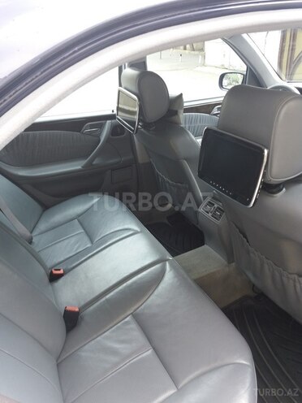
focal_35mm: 28
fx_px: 326
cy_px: 202
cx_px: 151
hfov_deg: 49.7
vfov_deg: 63.4
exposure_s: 1/58
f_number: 1.9
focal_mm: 3.7
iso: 64
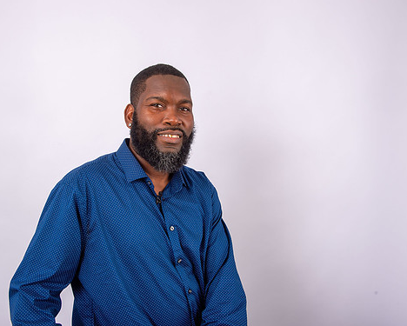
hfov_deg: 49.8
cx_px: 157
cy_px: 163
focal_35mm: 36
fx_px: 434
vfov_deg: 41.2
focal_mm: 31
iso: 125
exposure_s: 1/250
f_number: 9
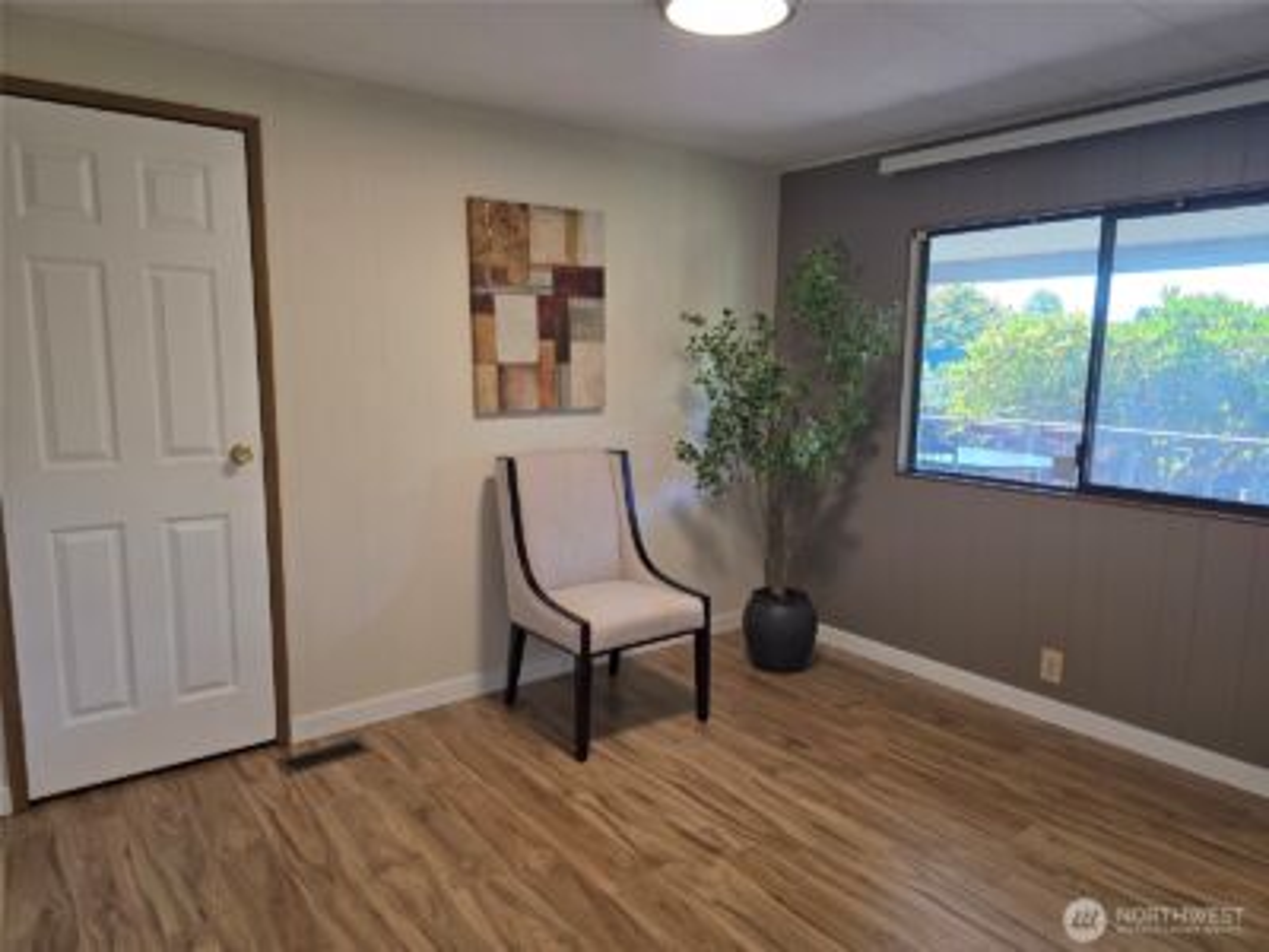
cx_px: 634
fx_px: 843
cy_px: 476
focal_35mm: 23
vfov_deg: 58.9
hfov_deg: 73.9
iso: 125
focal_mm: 6.3
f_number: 1.7
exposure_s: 1/120
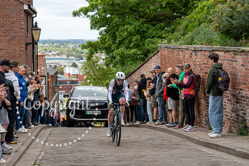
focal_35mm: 87
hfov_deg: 23.4
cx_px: 124
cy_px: 83
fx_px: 602
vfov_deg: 15.7
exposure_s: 1/1000
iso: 400
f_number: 4
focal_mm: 87
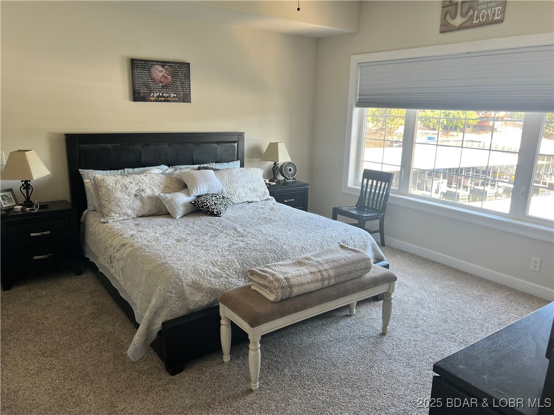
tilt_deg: -14.6
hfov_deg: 67.3
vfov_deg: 53.1
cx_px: 277
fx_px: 416
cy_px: 208
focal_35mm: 26
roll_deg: -1.5
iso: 80
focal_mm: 5.7
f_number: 1.5
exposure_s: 1/121
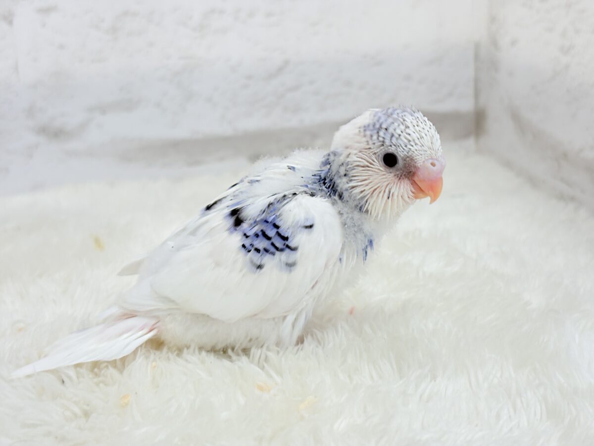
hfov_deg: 36.8
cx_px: 297
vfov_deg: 28.0
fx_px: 892
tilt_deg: -16.6
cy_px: 223
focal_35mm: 52
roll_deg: +5.3
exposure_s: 1/100
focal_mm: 5.96
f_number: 1.6
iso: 50
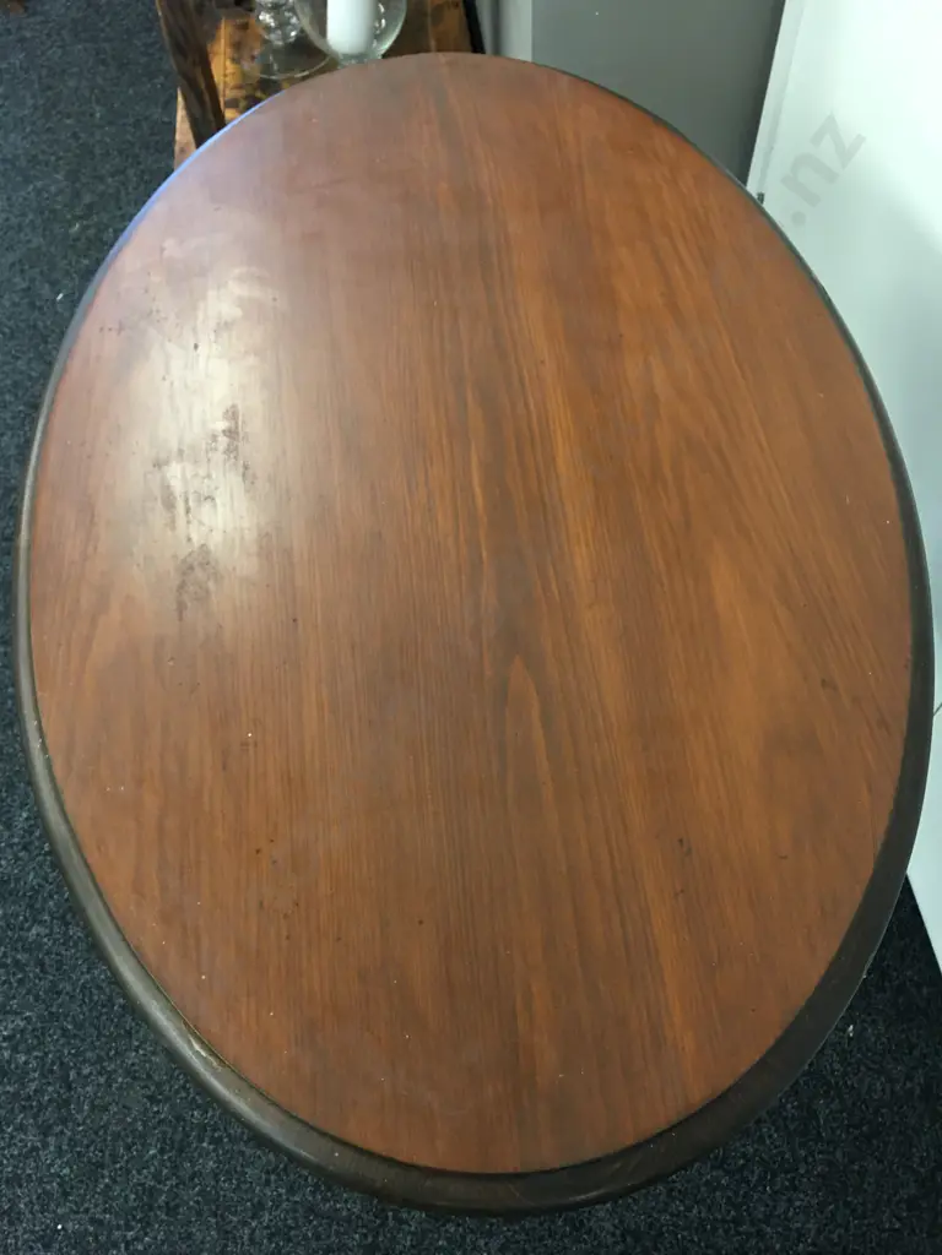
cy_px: 628
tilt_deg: -59.3
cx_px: 471
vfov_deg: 61.7
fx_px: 1052
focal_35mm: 29
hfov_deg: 48.2
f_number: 2.2
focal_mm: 4.15
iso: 80
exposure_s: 1/17
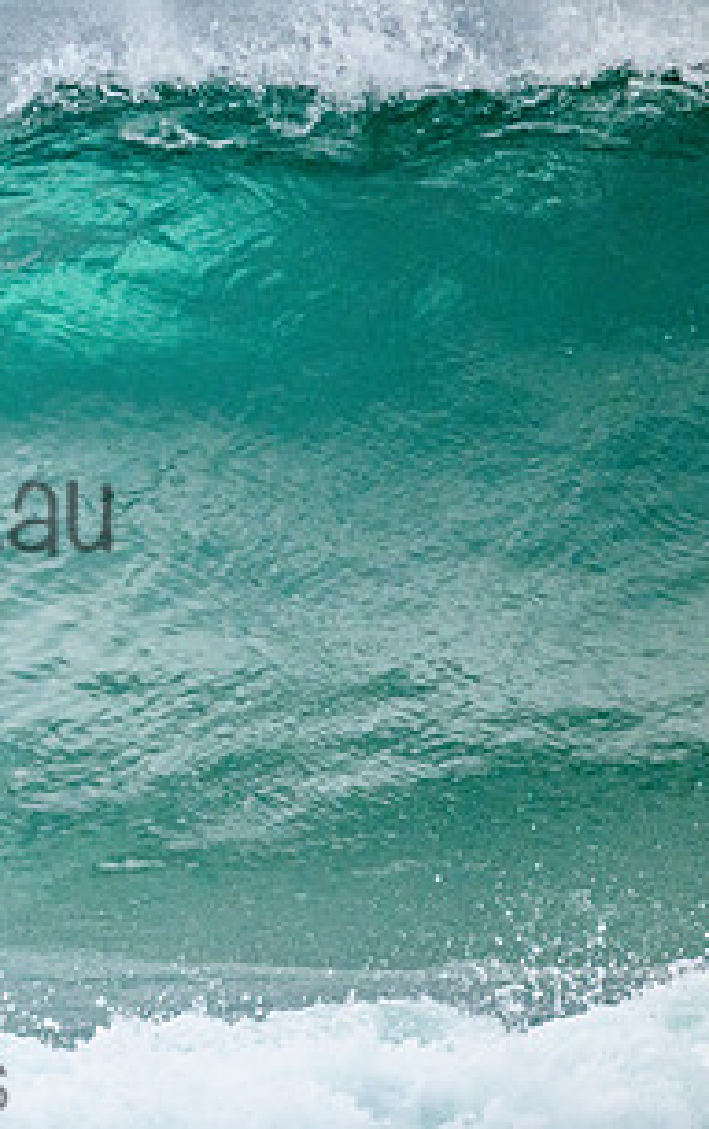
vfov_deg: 1.3
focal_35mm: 1576
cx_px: -300
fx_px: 48587
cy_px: 482
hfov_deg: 0.8
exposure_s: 1/2000
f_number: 11
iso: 2800
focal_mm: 800
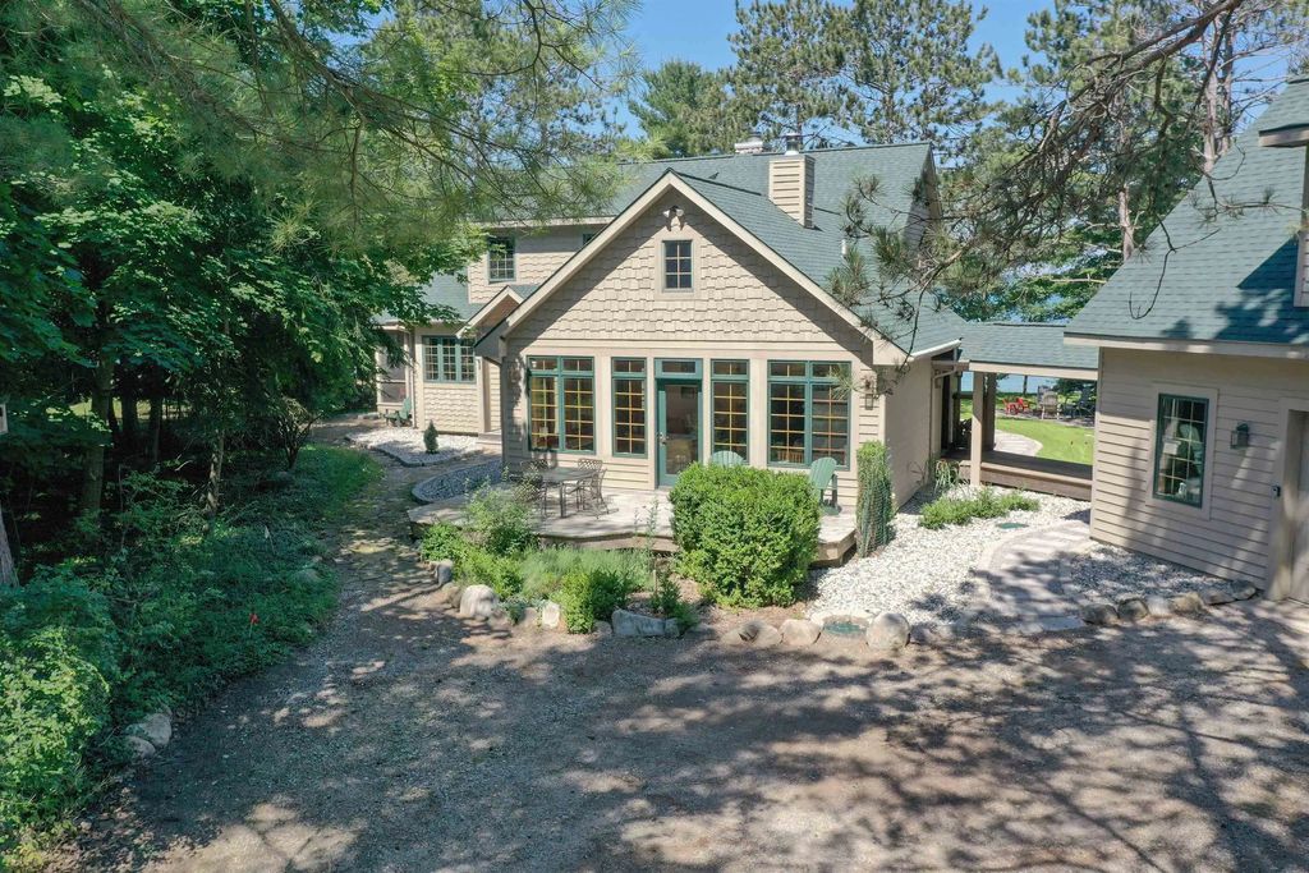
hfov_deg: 65.5
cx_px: 654
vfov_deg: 46.4
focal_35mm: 28
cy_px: 436
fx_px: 1018
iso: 100
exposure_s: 1/320
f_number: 5
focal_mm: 10.26
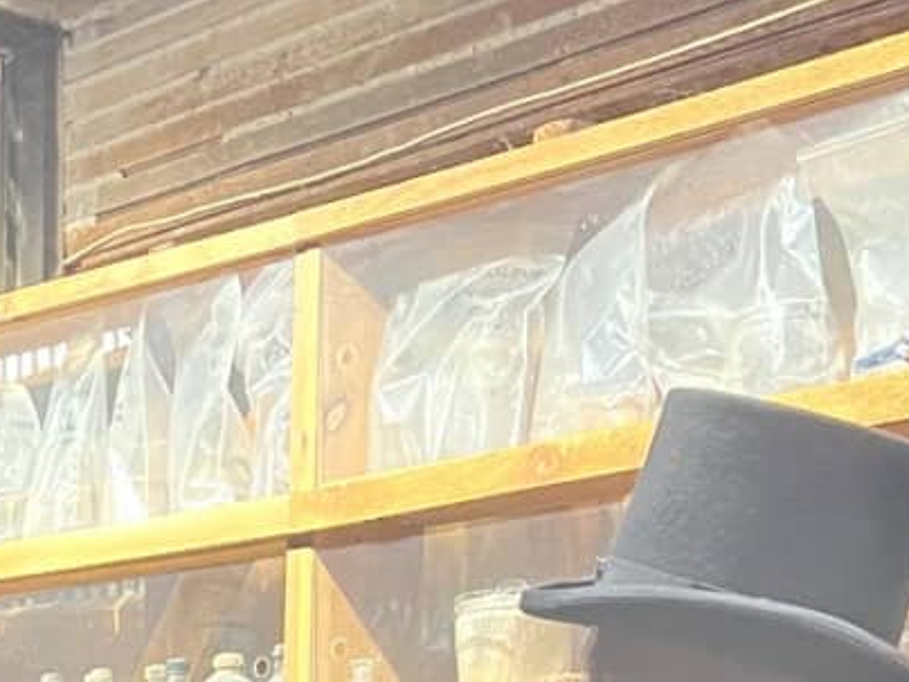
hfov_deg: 18.5
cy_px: 1105
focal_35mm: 101
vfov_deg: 13.6
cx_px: -176
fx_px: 2652
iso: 500
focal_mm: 5.7
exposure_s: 1/40
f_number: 1.5
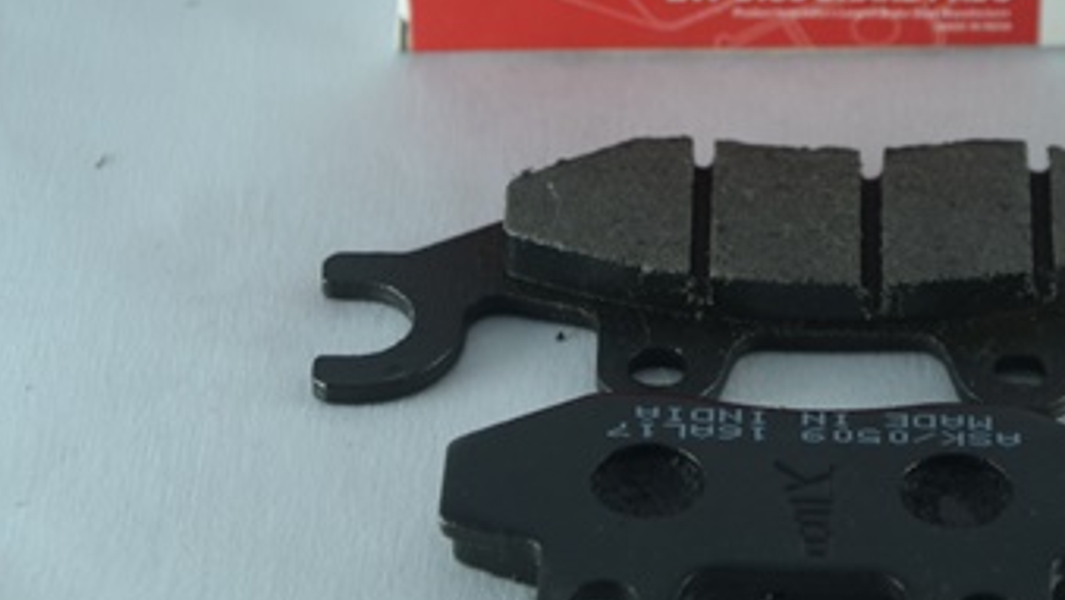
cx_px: 773
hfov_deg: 8.4
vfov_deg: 4.7
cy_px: 145
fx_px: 7260
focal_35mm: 257
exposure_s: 1/60
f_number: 7.1
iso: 100
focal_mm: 92
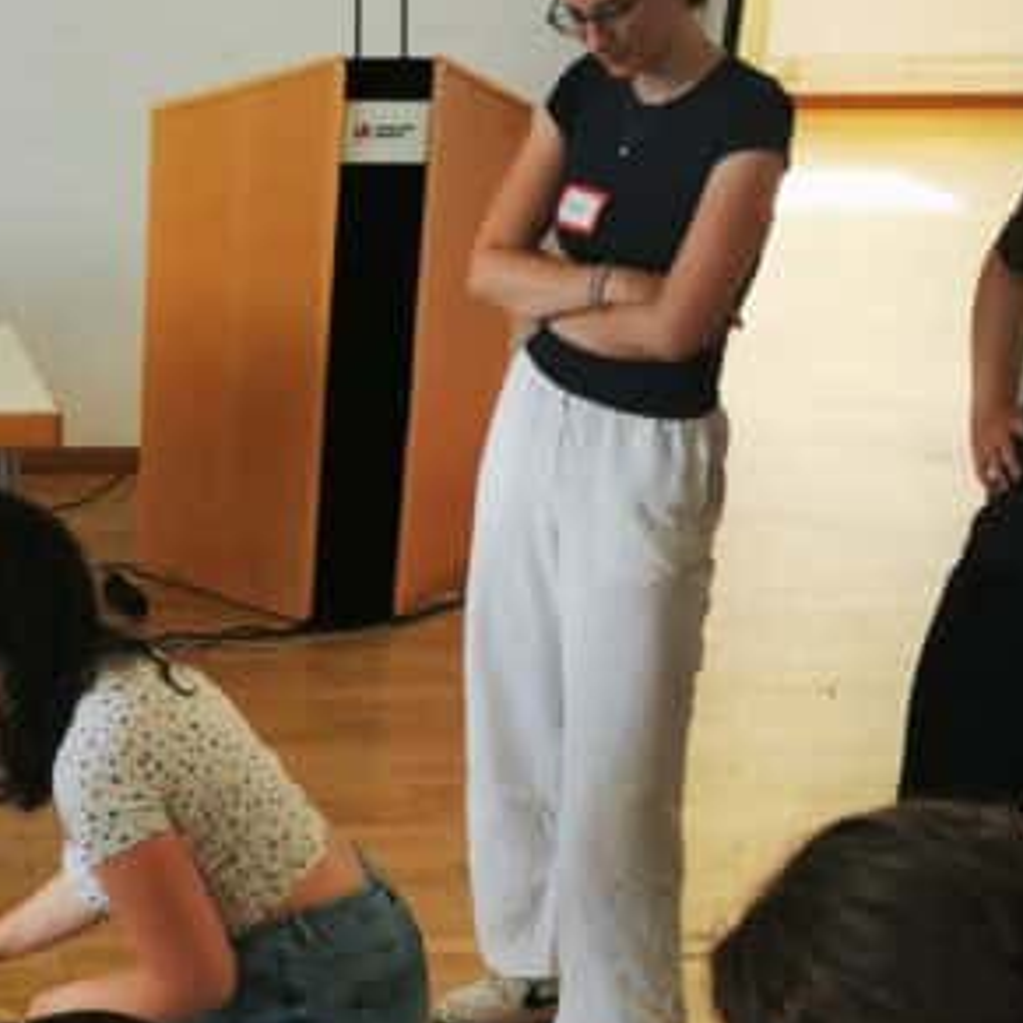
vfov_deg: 20.0
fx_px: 2809
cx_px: 53
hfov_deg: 20.1
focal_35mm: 84
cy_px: 1009
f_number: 1.8
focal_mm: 5.6
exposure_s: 1/100
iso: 125
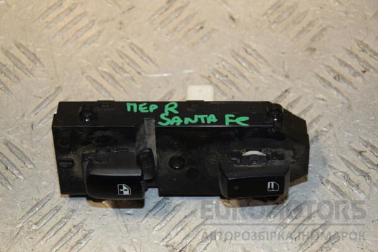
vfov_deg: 13.0
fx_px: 1102
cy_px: 126
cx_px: 189
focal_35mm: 105
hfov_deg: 19.5
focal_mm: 70
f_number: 7.1
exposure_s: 1/200
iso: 800
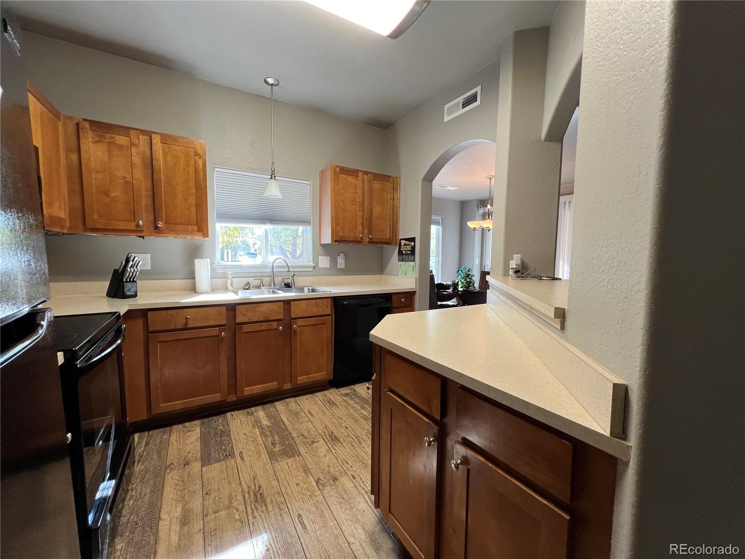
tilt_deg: -4.3
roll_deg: -1.8
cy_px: 280
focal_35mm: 13
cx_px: 372
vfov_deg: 89.9
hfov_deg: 106.2
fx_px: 280
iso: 125
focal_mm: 1.57
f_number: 1.8
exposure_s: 1/120
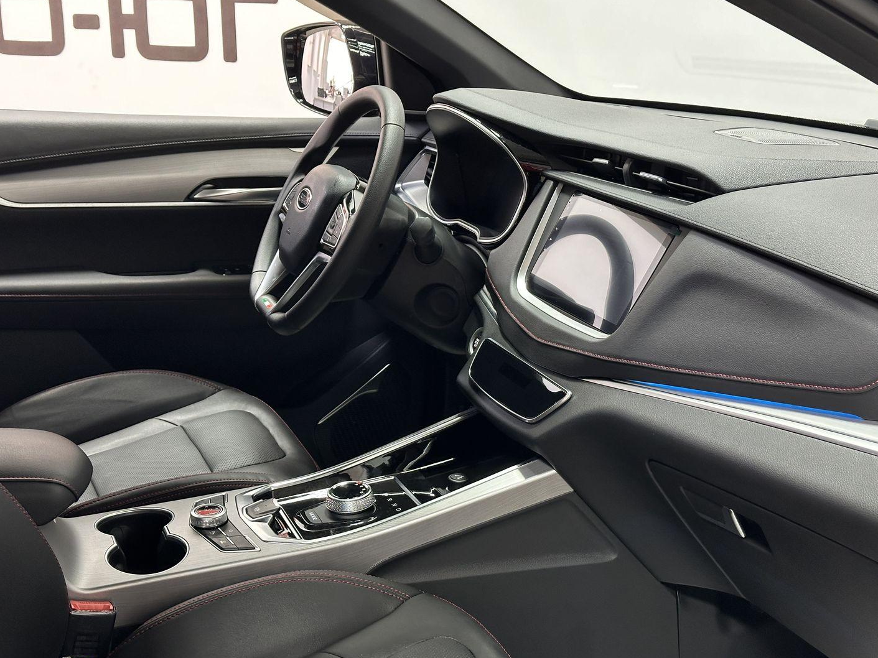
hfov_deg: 38.9
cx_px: 447
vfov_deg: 29.7
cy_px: 333
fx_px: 1243
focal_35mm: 49
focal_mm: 6.86
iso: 250
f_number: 1.78
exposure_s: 1/33
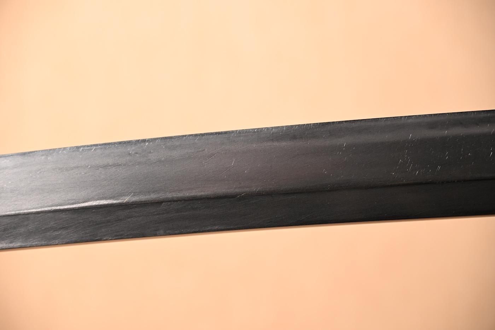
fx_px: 1753
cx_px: 248
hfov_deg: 16.1
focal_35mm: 128
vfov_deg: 10.8
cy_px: 165
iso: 100
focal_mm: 85
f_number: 5.3
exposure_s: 1/2
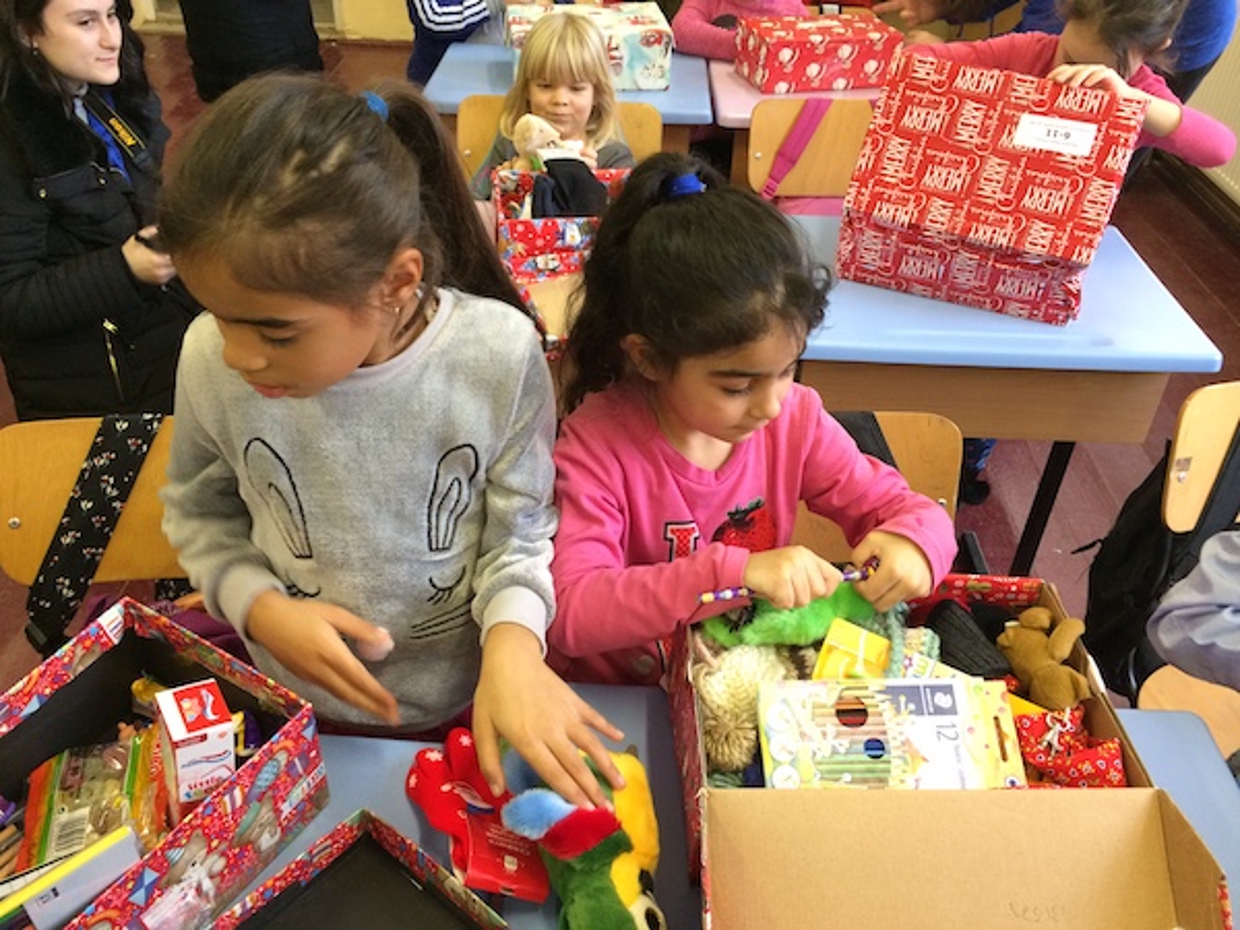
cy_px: 465
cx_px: 620
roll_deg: -3.2
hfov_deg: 61.7
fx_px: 1039
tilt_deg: -37.9
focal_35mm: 29
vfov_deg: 48.2
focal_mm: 4.15
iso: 200
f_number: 2.2
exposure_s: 1/33
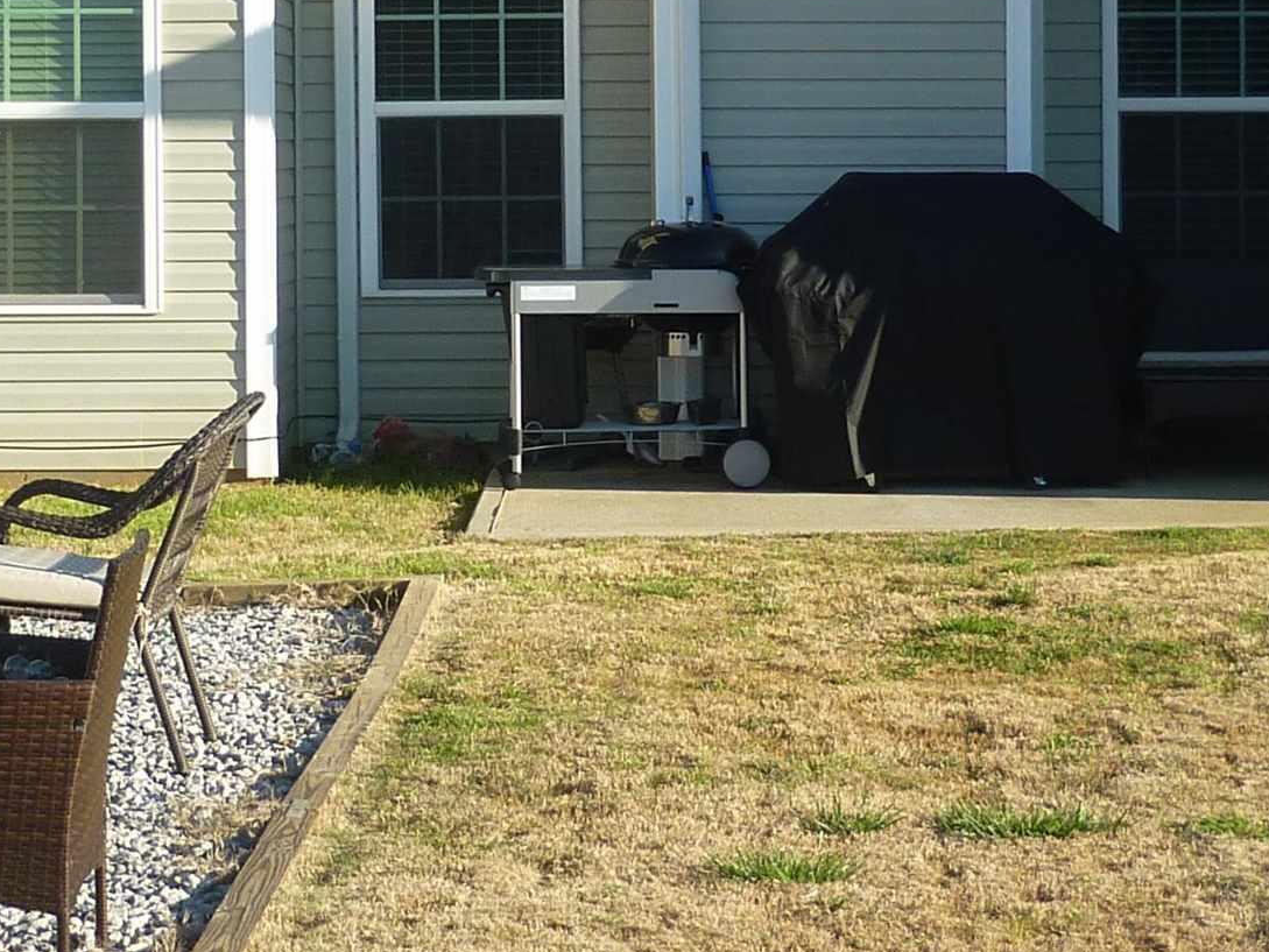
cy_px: 231
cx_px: 773
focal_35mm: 110
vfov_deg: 13.4
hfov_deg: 17.9
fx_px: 4033
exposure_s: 1/640
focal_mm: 6.4
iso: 80
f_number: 3
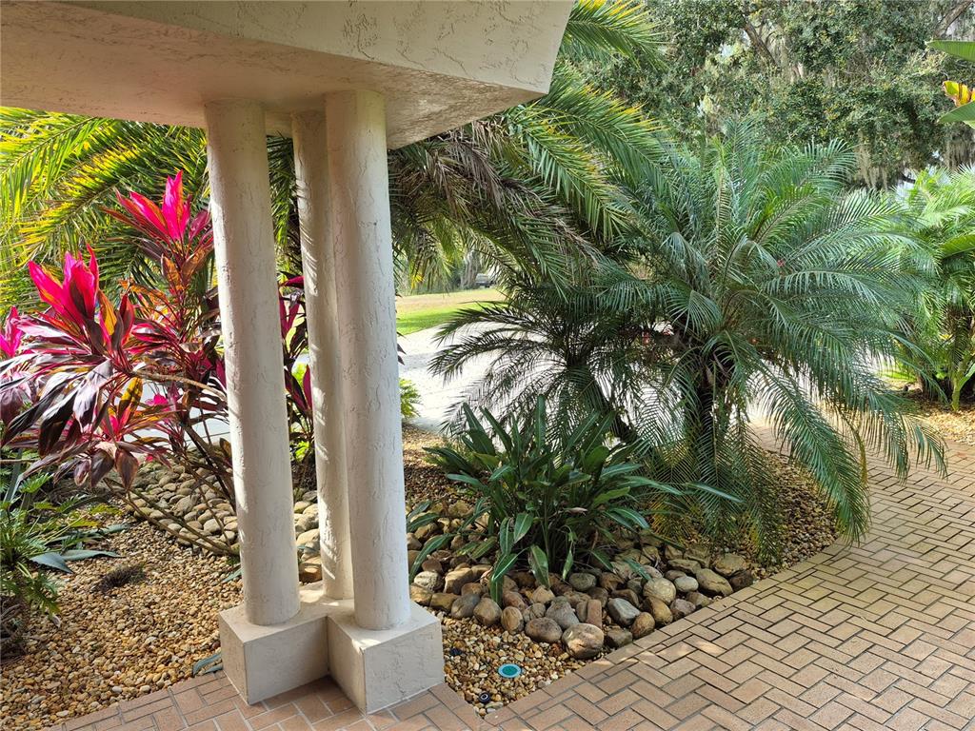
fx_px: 648
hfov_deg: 73.9
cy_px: 366
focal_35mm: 23
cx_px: 488
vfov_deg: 58.9
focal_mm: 5.4
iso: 25
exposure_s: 1/293
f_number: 1.8
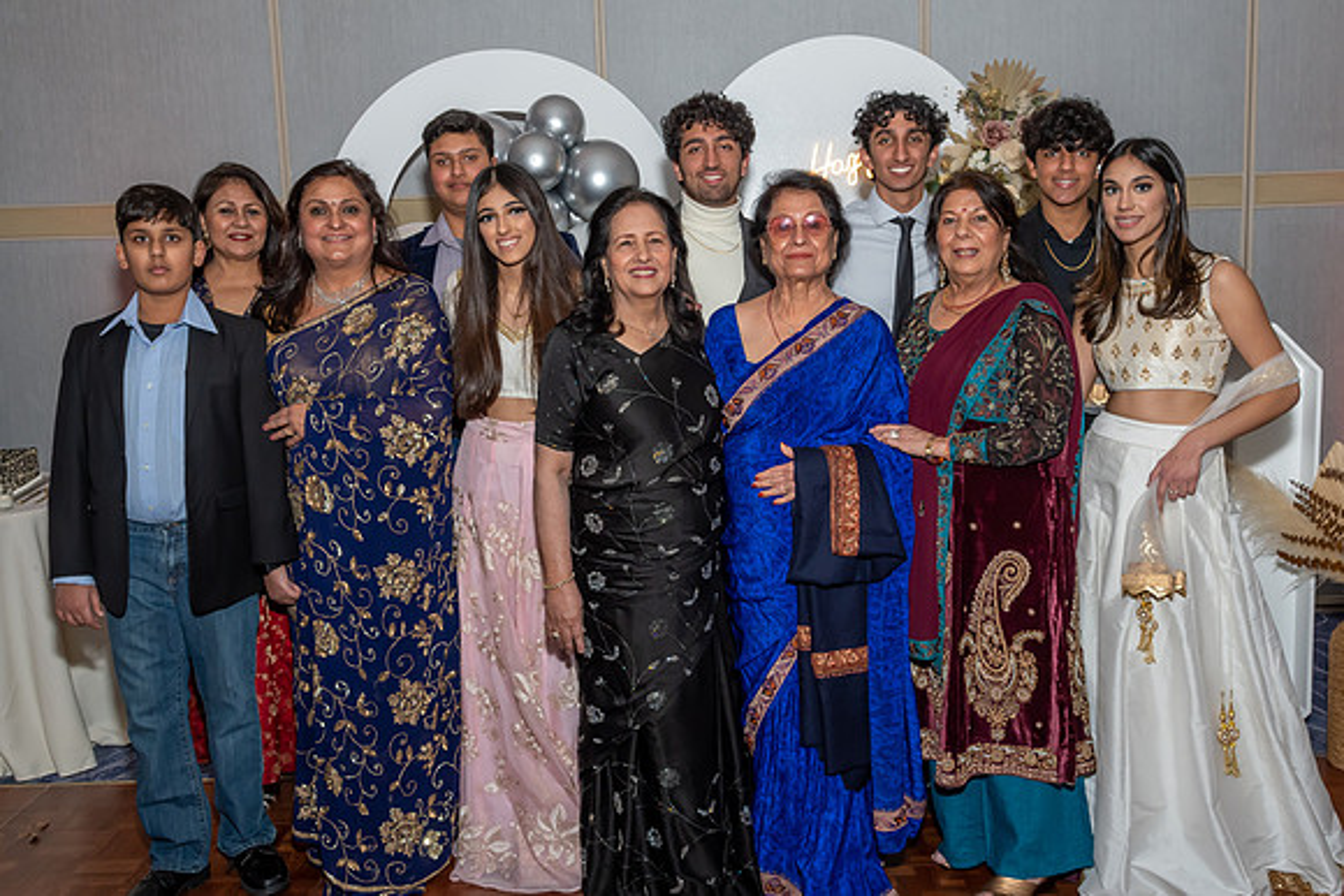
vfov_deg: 37.8
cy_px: 406
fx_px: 1309
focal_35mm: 35
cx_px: 705
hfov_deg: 54.3
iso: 500
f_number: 8
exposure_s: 1/250
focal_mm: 20
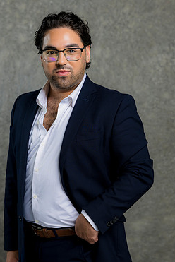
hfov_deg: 13.3
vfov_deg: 19.8
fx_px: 750
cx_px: 76
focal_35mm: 103
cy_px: 147
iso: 125
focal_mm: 85
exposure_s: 1/200
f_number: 5
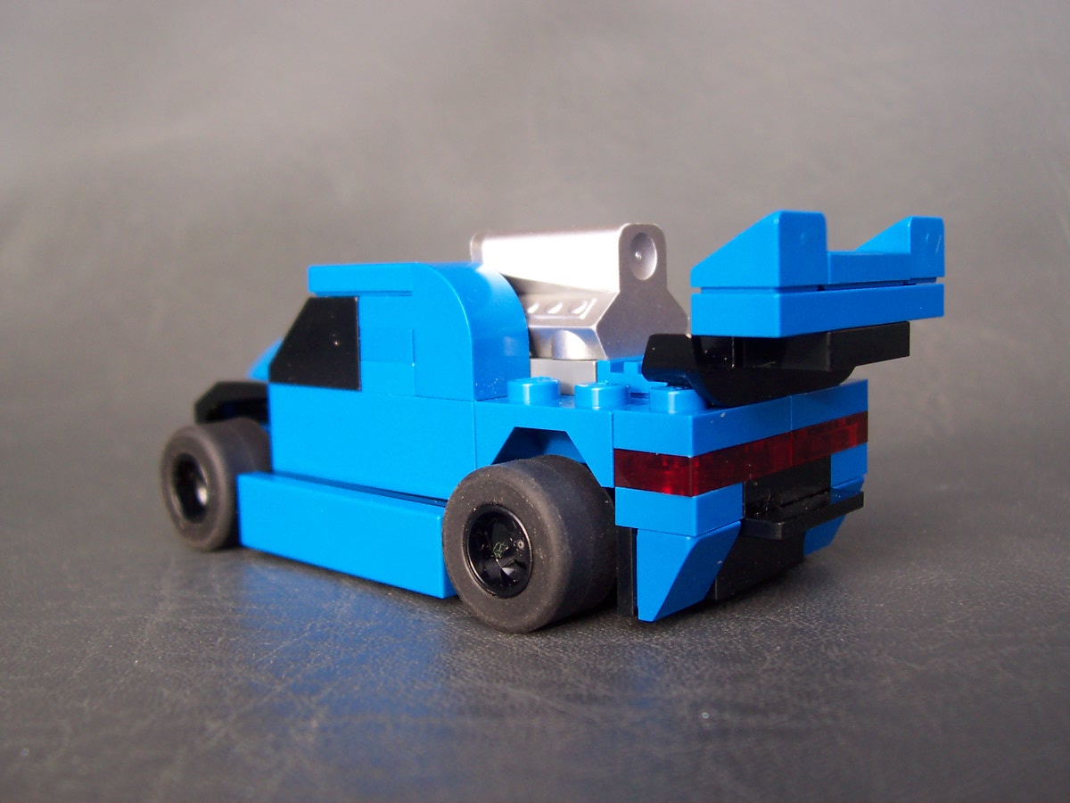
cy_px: 402
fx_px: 1144
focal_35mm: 37
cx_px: 535
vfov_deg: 38.7
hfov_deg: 50.1
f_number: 2.8
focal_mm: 5.6
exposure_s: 1/180
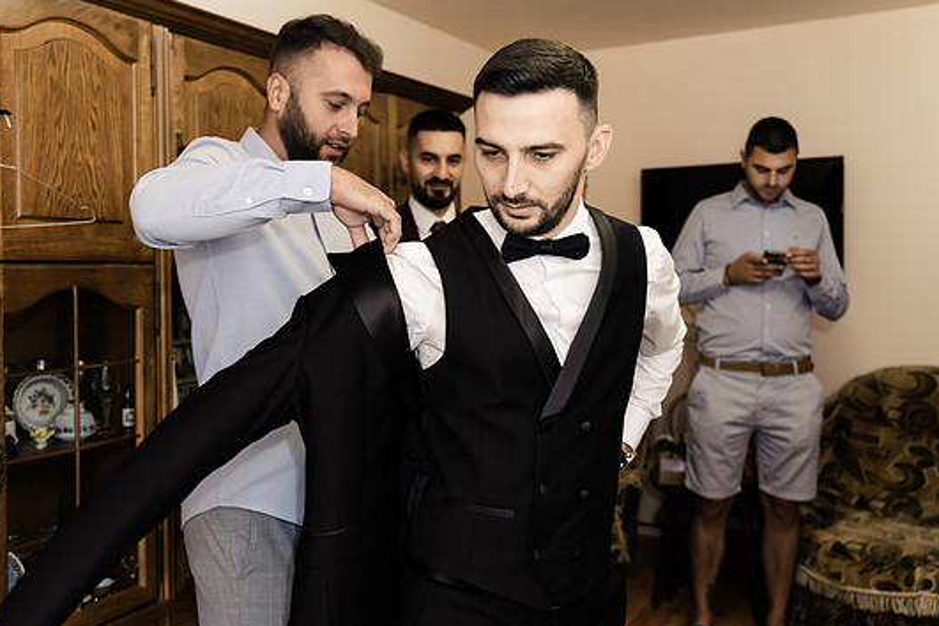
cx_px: 437
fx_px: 861
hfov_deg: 57.2
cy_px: 299
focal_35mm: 33
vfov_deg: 40.0
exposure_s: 1/80
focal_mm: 28
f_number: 2.8
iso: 1250
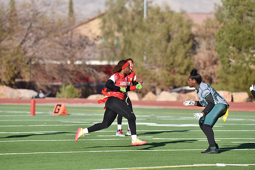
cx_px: 128
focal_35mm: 340
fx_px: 2409
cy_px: 85
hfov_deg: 6.1
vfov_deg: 4.0
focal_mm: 340
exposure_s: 1/4000
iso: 900
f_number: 6
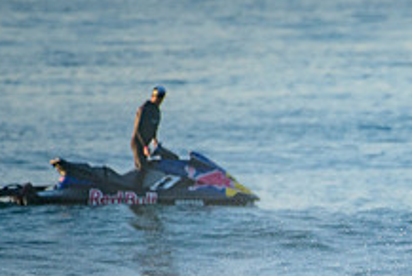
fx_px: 15322
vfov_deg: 1.0
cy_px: 315
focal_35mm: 1338
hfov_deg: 1.5
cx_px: 522
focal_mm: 500
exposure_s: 1/2000
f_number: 5.6
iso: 500
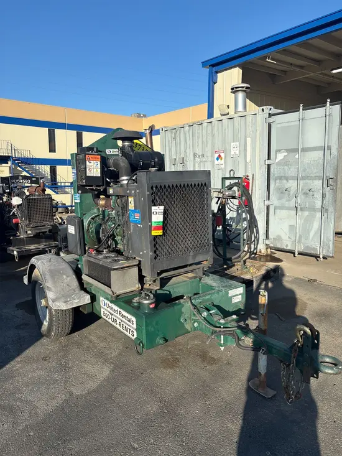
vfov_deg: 67.3
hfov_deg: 53.1
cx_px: 171
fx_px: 342
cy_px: 228
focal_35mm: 26
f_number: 1.6
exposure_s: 1/2451
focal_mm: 5.96
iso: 50
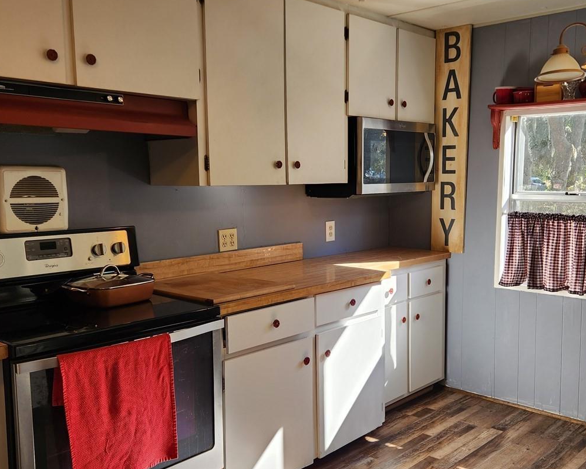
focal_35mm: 36
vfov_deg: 41.1
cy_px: 241
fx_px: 624
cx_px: 331
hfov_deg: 50.2
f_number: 1.8
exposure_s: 1/120
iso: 25
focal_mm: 5.4
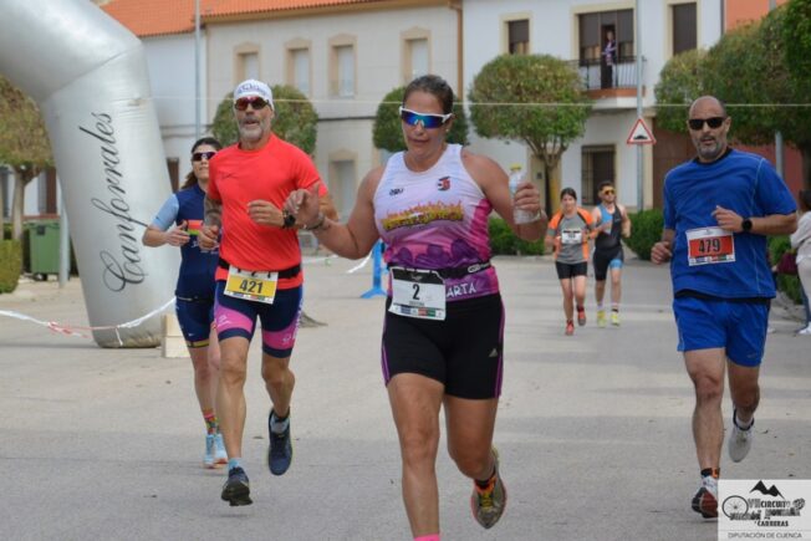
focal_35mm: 200
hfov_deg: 10.3
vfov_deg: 6.9
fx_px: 4506
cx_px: 406
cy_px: 270
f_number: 4.8
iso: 160
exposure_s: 1/500
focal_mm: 74.3
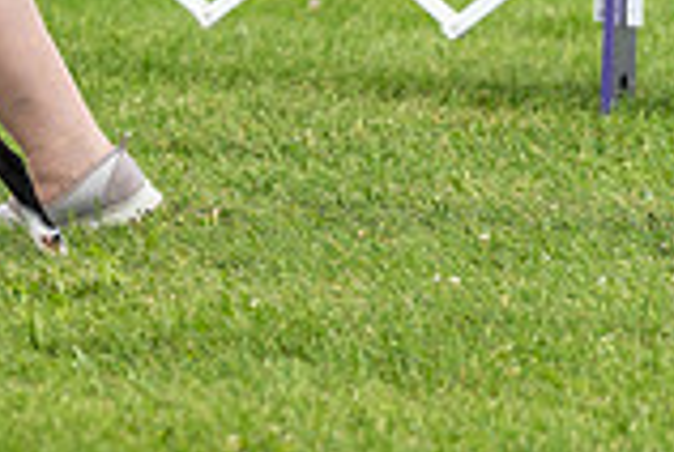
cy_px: -313
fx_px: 13749
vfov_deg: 1.9
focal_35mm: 733
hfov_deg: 2.8
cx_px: -452
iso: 320
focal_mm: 200
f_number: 4
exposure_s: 1/1000
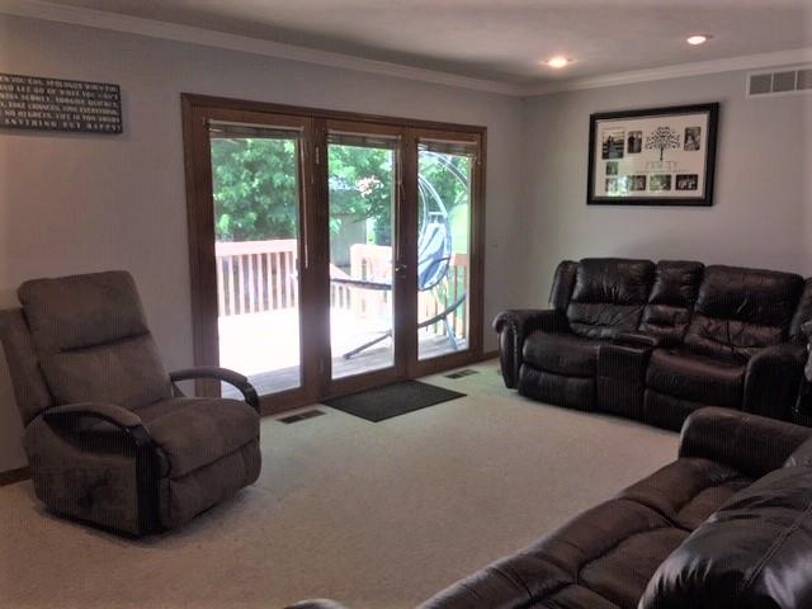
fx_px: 680
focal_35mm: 29
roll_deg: -1.7
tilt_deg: -10.4
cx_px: 406
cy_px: 304
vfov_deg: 48.2
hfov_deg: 61.7
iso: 32
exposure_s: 1/40
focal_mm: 4.15
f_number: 2.2
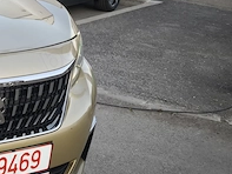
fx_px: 469
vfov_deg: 20.7
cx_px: -99
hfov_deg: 23.3
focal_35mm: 70
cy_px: 31
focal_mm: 6.57
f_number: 1.6
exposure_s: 1/100
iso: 100
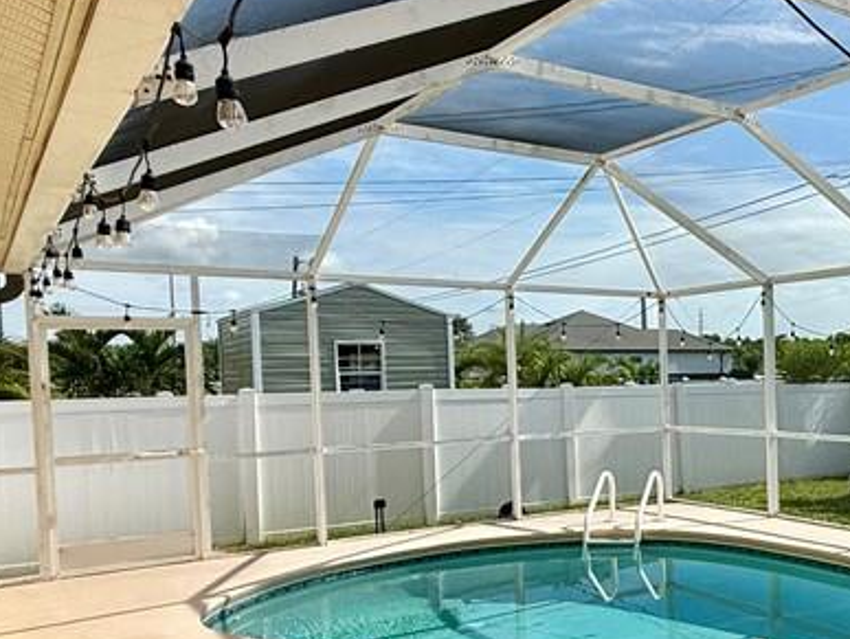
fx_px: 909
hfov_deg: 38.2
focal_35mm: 37
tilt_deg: -1.0
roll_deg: +0.9
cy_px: 389
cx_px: 1006
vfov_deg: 38.5
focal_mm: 2.22
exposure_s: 1/1795
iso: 50
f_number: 2.2
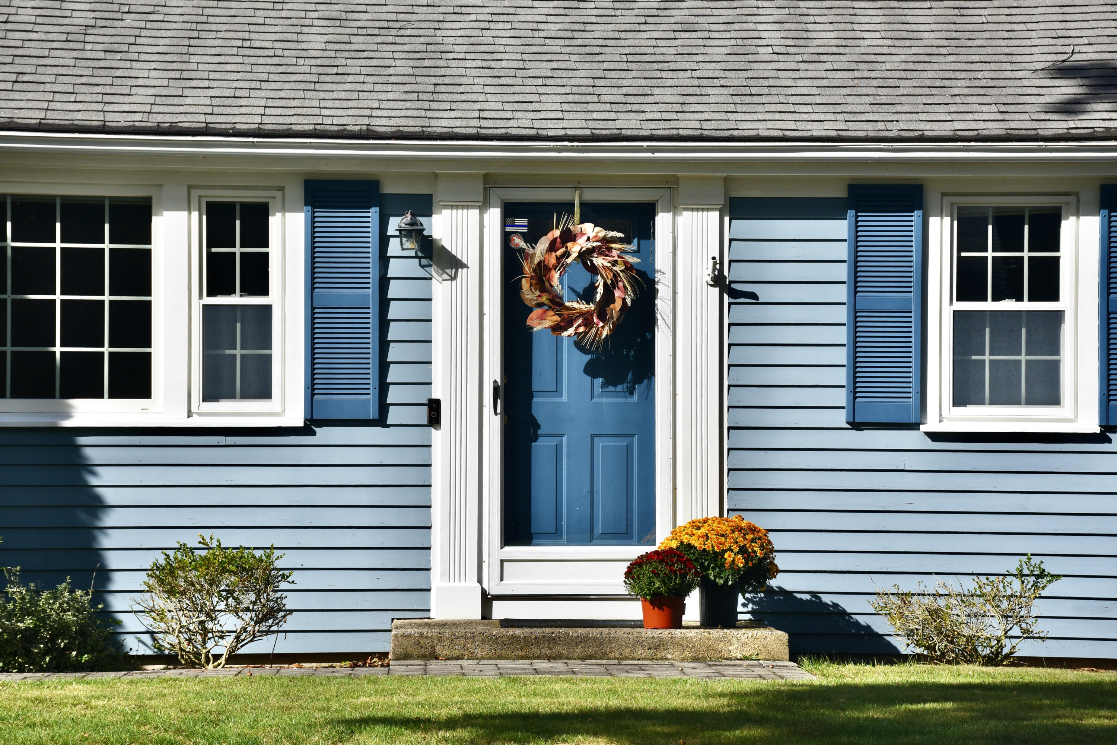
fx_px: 3072
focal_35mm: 99
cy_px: 372
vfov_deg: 13.8
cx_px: 558
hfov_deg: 20.6
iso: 125
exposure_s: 1/500
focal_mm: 66
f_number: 8
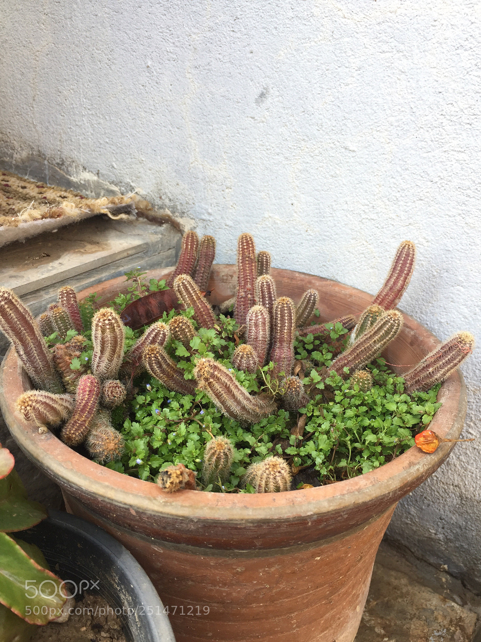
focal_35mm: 29
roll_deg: -3.4
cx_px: 240
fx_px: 537
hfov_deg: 48.2
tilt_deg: -24.6
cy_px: 321
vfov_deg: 61.7
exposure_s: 1/50
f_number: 2.2
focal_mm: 4.15
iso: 32
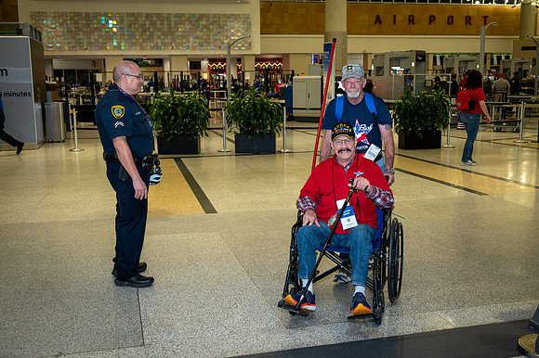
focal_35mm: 40
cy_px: 179
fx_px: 599
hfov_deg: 48.5
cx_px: 270
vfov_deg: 33.4
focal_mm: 40
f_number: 5
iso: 900
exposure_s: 1/100
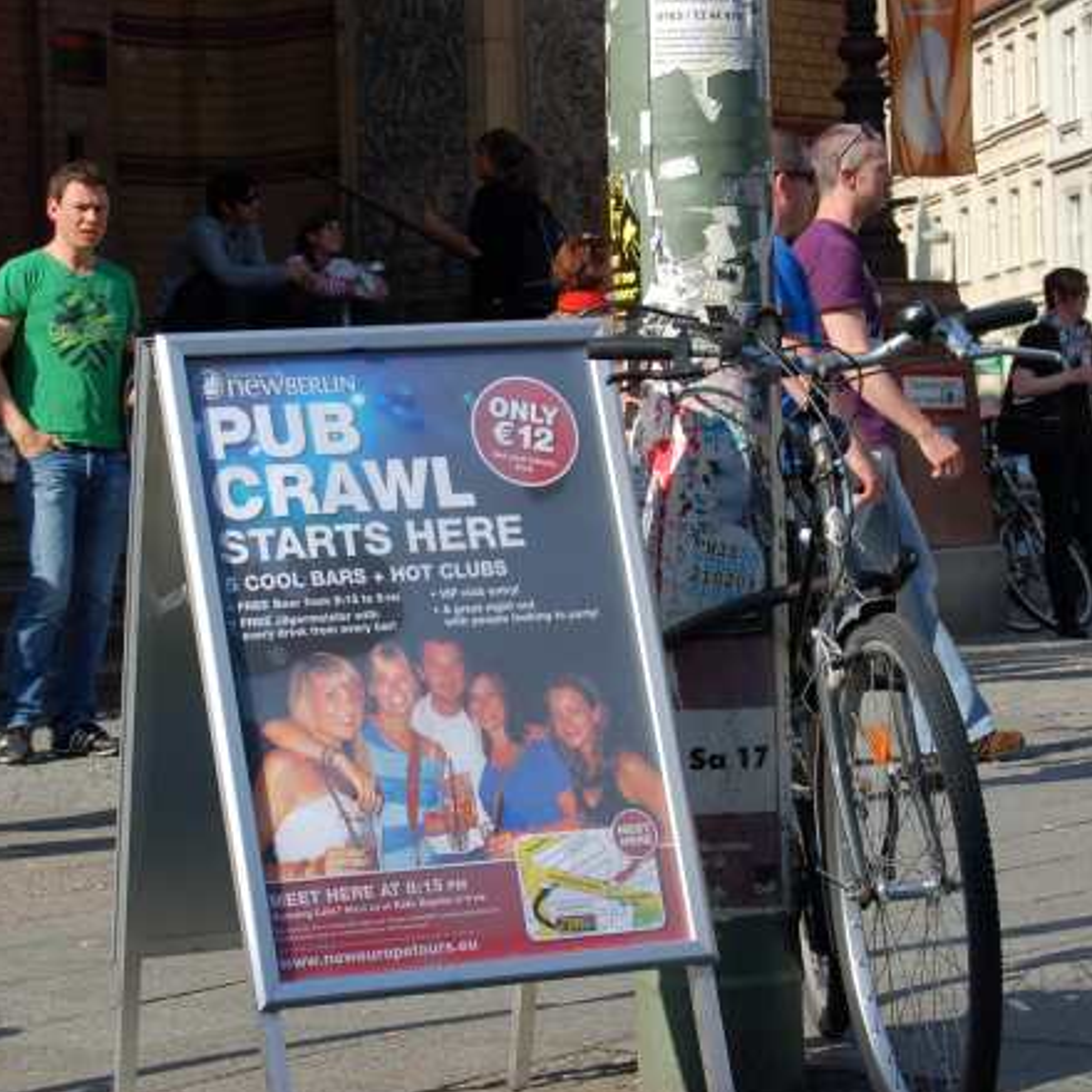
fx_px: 3806
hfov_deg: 16.3
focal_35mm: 107
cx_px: 501
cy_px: 550
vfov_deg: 16.3
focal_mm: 55
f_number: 8
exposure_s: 1/250
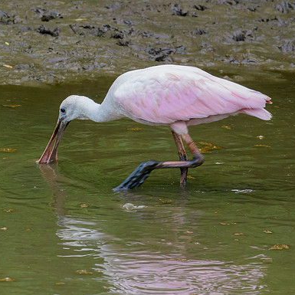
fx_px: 7038
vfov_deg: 2.4
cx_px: 156
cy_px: 87
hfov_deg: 2.4
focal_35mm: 730
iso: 1000
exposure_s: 1/125
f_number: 8
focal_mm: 270
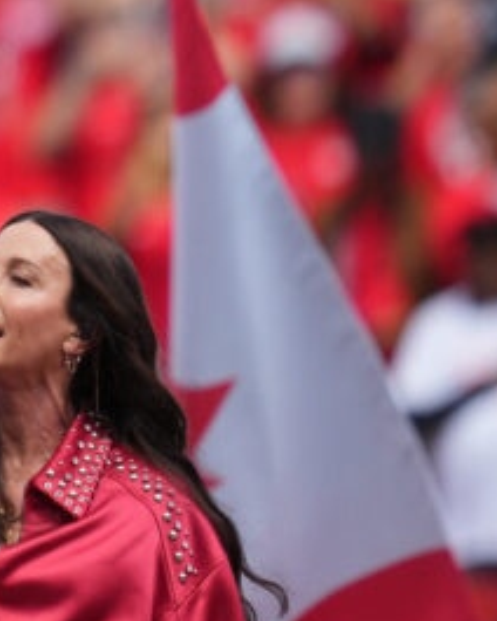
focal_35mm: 766
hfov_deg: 2.0
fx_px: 14084
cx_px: -96
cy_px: 267
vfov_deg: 2.5
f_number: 2.8
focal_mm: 400
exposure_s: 1/2500
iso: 320
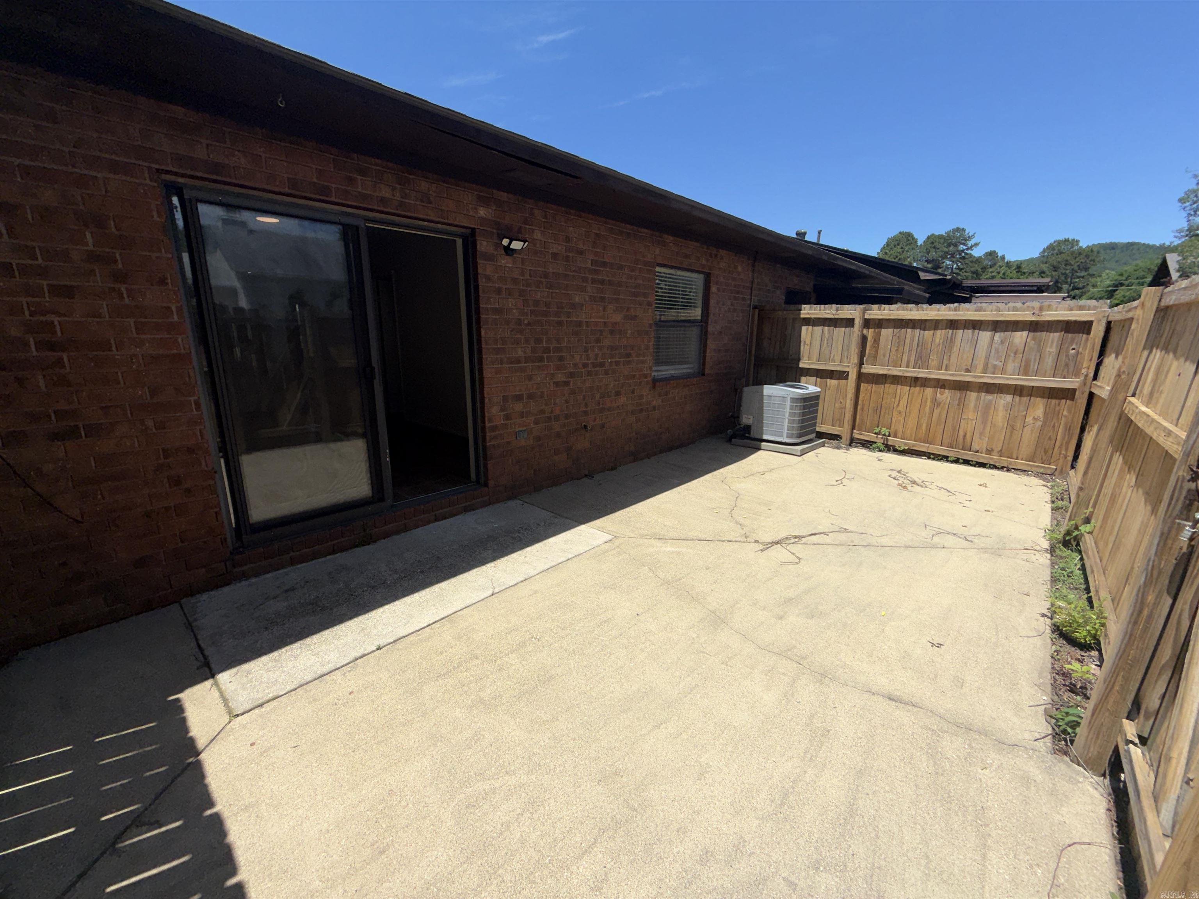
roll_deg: -0.5
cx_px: 600
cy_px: 450
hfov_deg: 102.1
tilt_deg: -13.3
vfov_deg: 85.7
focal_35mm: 14
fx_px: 485
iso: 16
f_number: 2.2
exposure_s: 1/1464
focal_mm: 2.22
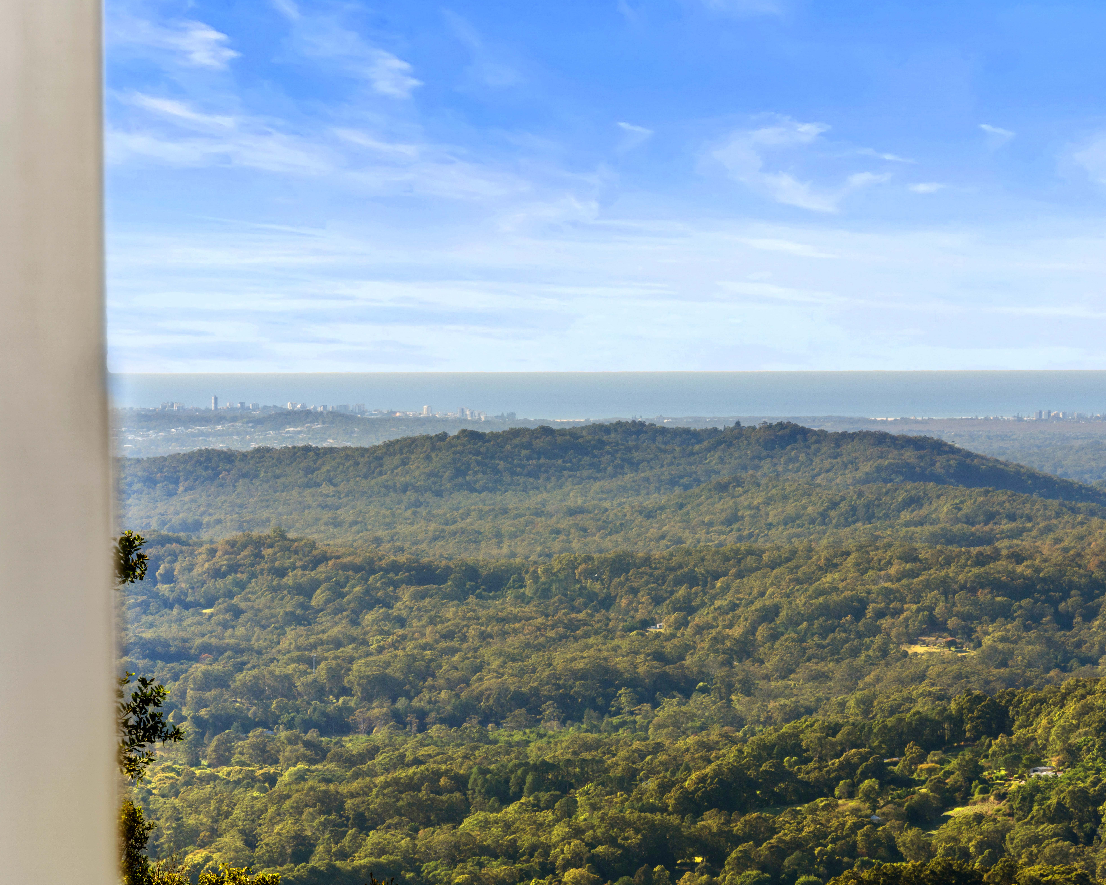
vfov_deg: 6.8
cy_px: 443
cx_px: 525
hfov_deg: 8.5
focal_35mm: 226
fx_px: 7398
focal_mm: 200
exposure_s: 1/8
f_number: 22
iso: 100
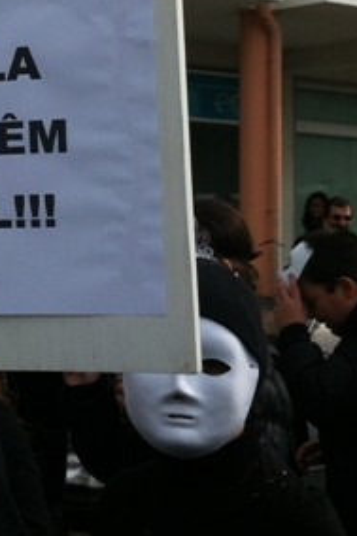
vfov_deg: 21.6
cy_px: 83
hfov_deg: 14.2
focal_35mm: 93
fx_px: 1385
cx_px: -68
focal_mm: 3.85
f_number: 2.8
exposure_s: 1/1627
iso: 80
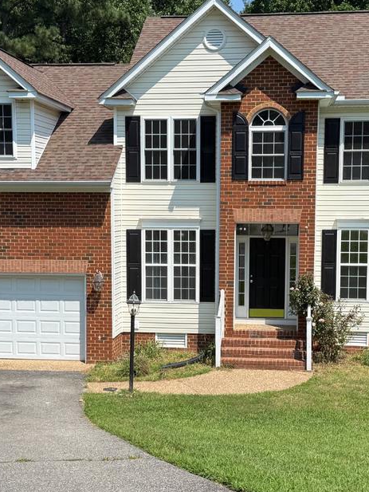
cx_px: 194
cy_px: 275
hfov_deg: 26.1
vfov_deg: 34.3
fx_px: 796
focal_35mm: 56
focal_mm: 6.76
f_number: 1.78
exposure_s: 1/4975
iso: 80
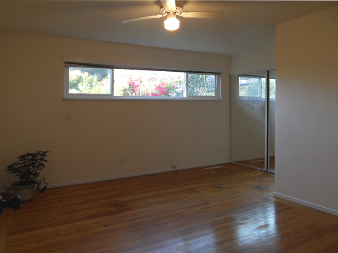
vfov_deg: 56.8
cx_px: 169
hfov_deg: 71.6
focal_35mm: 24
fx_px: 234
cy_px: 126
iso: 160
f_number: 3.2
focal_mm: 3.9
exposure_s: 1/30
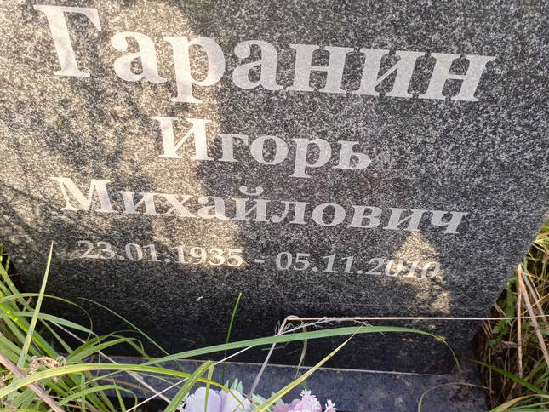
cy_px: 192
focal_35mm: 31
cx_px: 278
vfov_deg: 45.4
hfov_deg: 58.3
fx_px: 492
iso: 175
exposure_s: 1/100
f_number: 1.69
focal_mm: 4.76
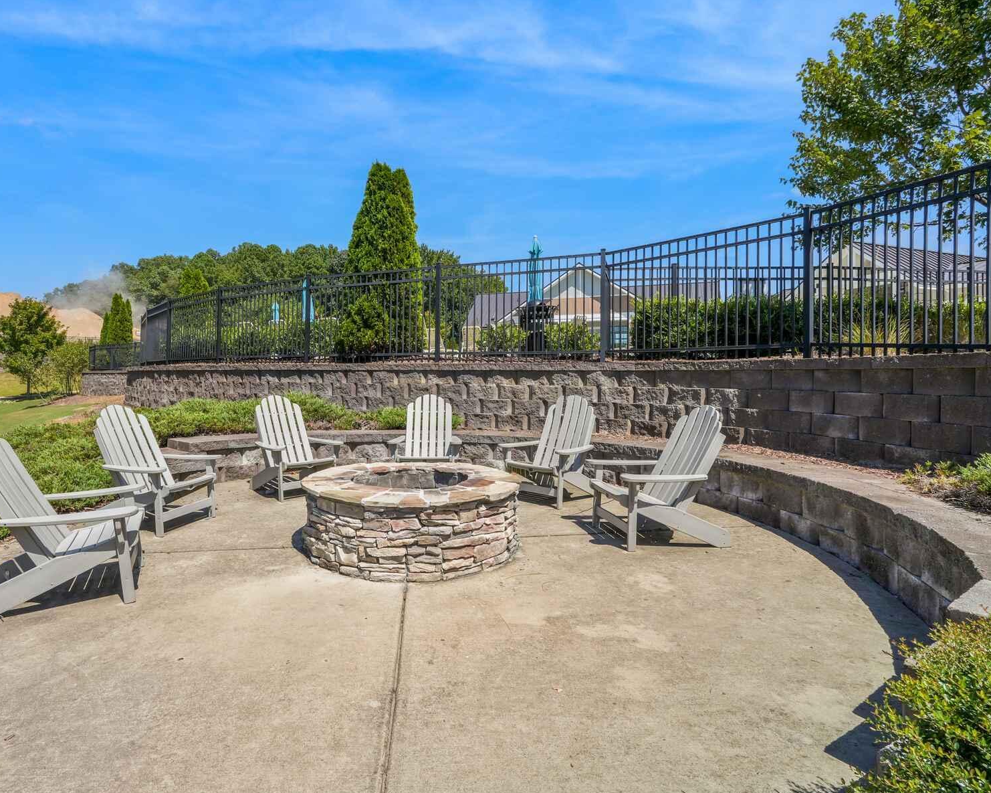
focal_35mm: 19
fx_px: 557
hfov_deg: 82.6
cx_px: 416
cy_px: 384
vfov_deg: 70.8
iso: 100
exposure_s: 1/125
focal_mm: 16
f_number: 14
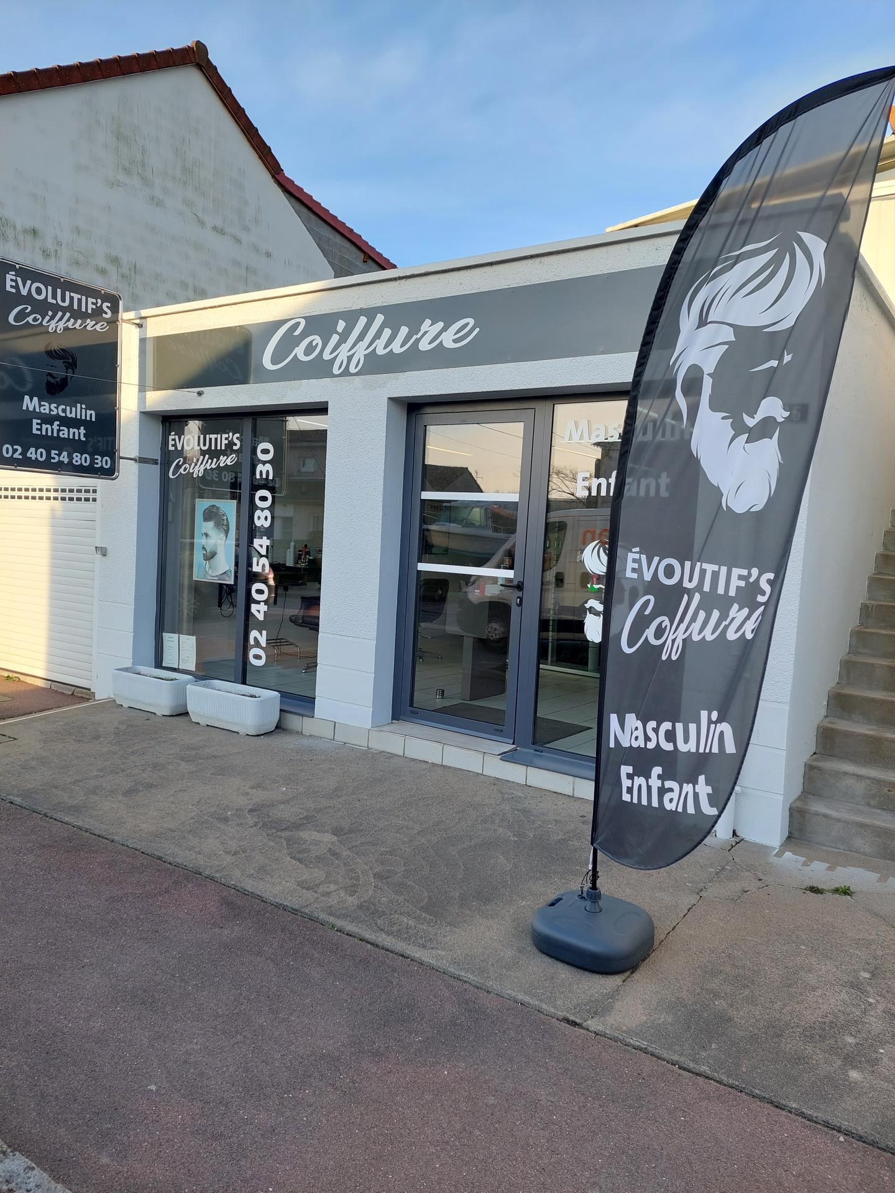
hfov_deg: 56.8
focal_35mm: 24
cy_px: 596
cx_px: 448
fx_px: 827
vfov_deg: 71.6
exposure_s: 1/300
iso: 40
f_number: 1.8
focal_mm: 5.23
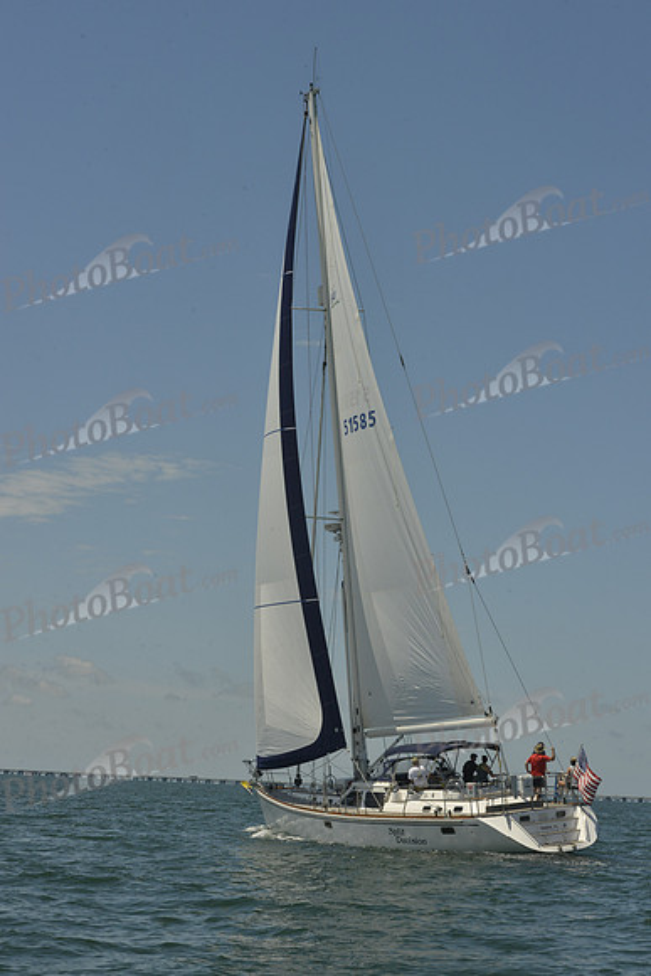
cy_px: 488
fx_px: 1897
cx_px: 326
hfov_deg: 19.5
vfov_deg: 28.8
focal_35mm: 70
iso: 280
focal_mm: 70
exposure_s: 1/500
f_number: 18
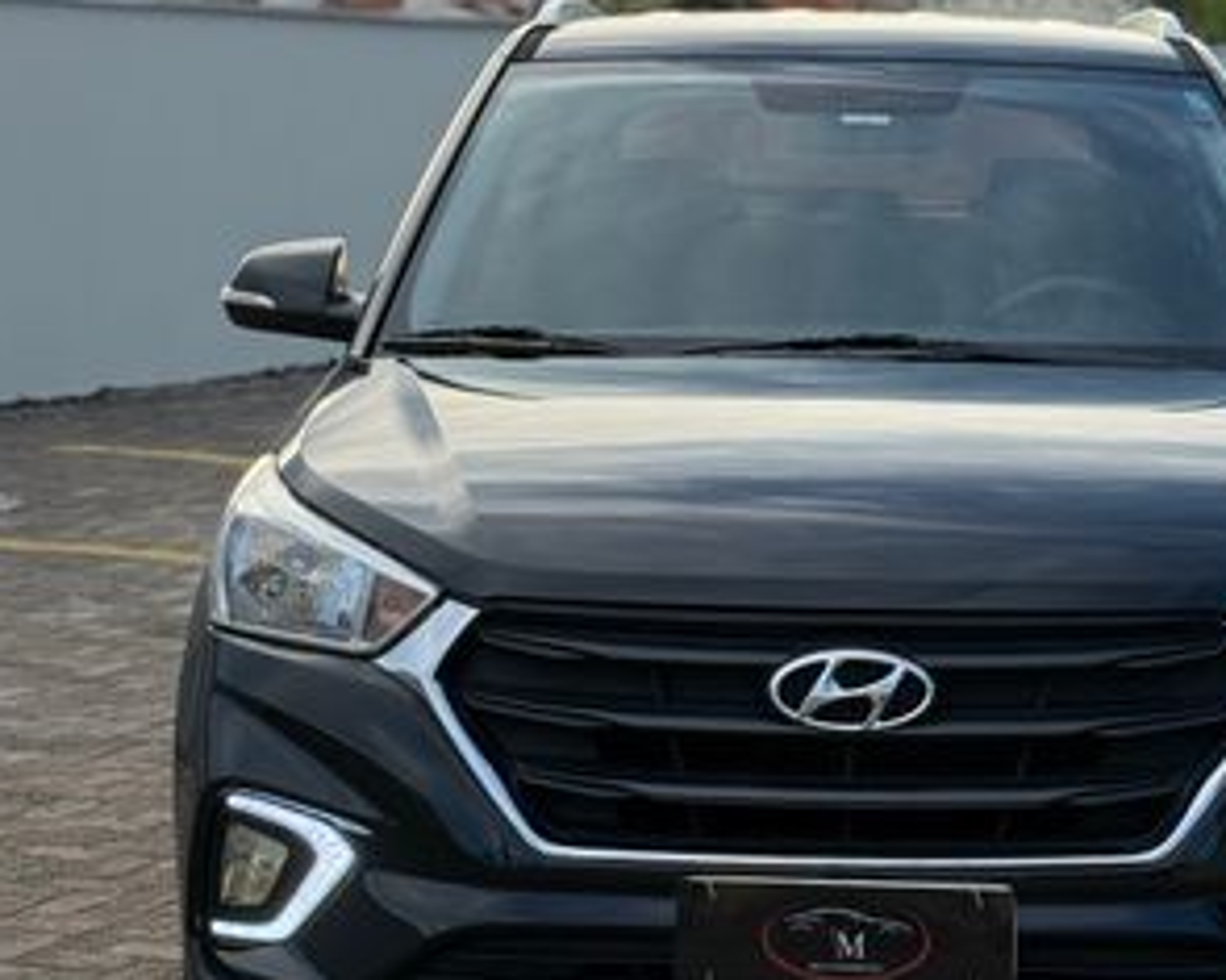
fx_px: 2720
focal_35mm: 75
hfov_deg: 25.2
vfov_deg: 20.4
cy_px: 530
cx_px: 863
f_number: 1.78
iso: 80
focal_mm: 6.76
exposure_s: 1/1575
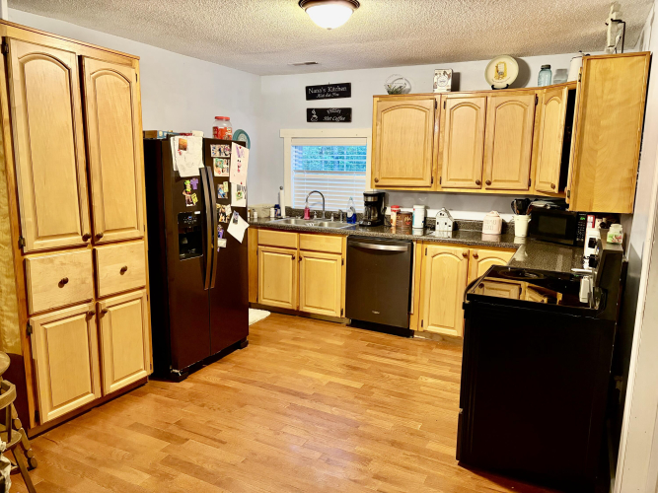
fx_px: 494
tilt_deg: -9.5
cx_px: 329
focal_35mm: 26
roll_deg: -0.8
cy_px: 246
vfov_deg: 53.0
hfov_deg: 67.3
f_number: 1.6
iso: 500
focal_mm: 5.96
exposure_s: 1/60
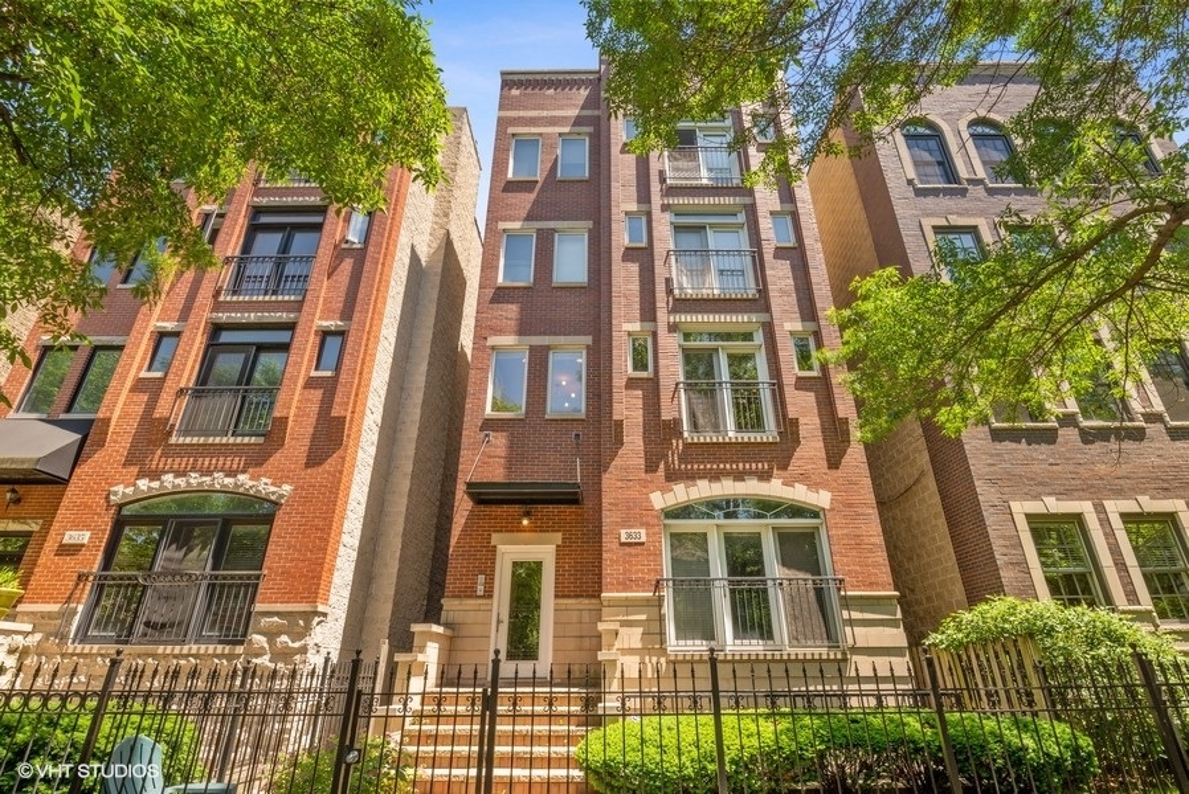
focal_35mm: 17
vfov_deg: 70.5
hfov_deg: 93.2
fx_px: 562
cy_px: 397
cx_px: 594
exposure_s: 1/60
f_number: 8
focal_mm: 17
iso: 200
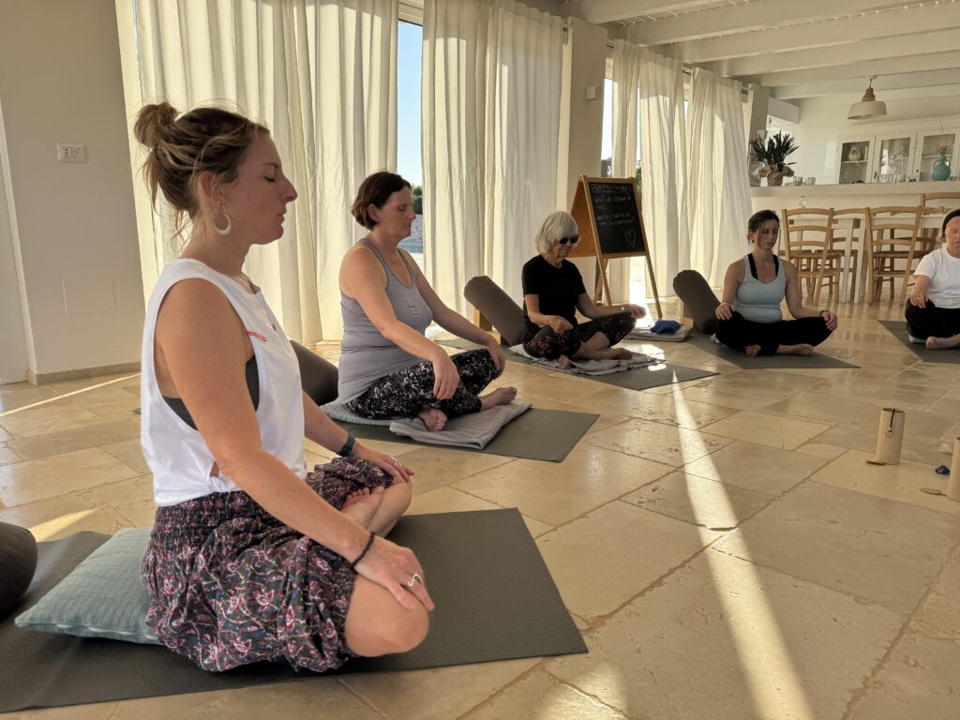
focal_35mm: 24
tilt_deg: -11.4
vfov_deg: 56.8
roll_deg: +0.3
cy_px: 360
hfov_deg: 71.6
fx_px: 666
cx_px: 480
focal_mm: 6.76
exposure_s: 1/2105
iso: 80
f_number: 1.78
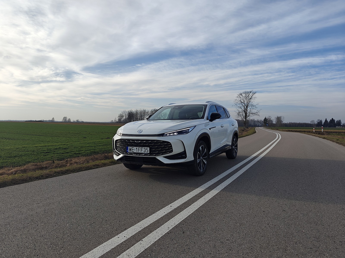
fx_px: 229
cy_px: 129
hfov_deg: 73.9
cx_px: 172
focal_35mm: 23
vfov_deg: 58.9
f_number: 1.6
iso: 50
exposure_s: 1/1737
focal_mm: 6.06
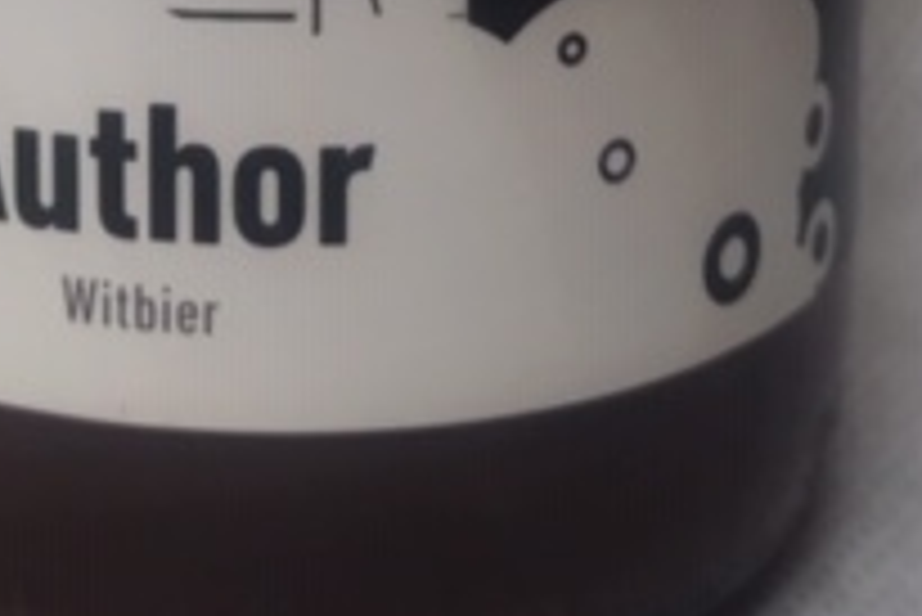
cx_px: 216
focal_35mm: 91
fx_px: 2332
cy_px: -378
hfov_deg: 22.1
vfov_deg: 13.9
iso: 32
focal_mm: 3.99
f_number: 1.8
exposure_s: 1/100
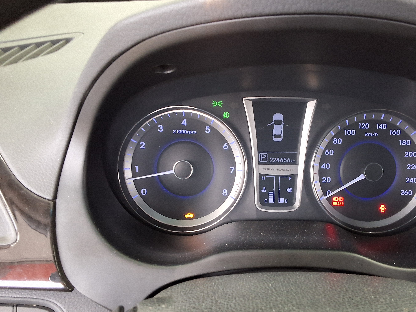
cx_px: 252
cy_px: 178
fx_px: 409
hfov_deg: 53.5
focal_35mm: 34
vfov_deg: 41.7
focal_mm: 2.91
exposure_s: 1/24
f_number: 1.9
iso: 250
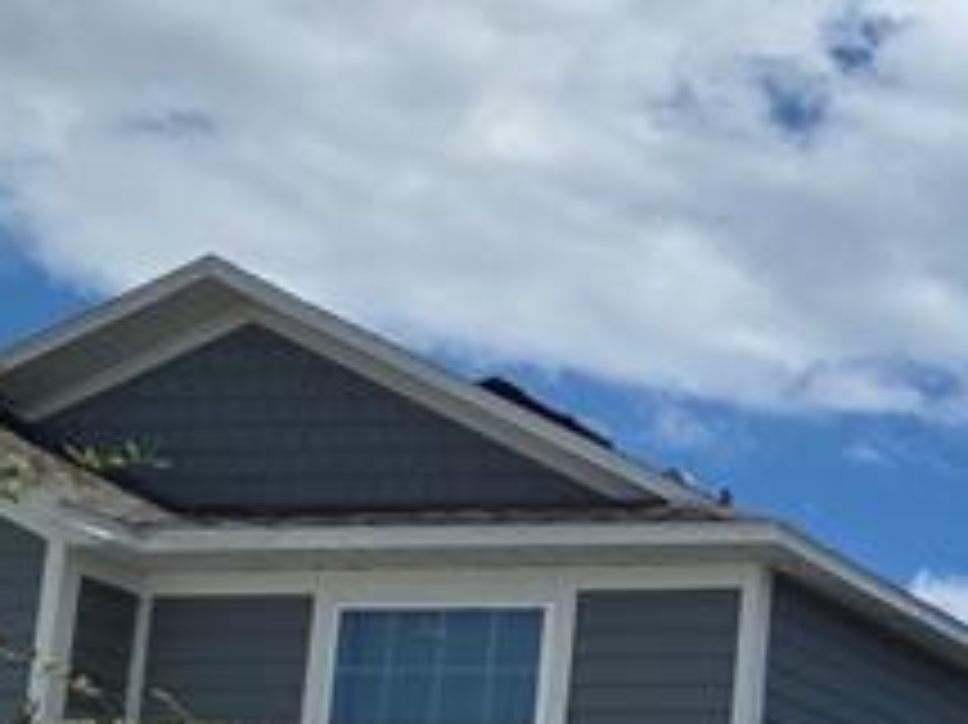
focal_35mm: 62
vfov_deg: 20.3
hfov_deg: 16.6
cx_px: 2175
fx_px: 1733
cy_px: 1079
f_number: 2.2
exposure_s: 1/4542
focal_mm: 2.2
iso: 50
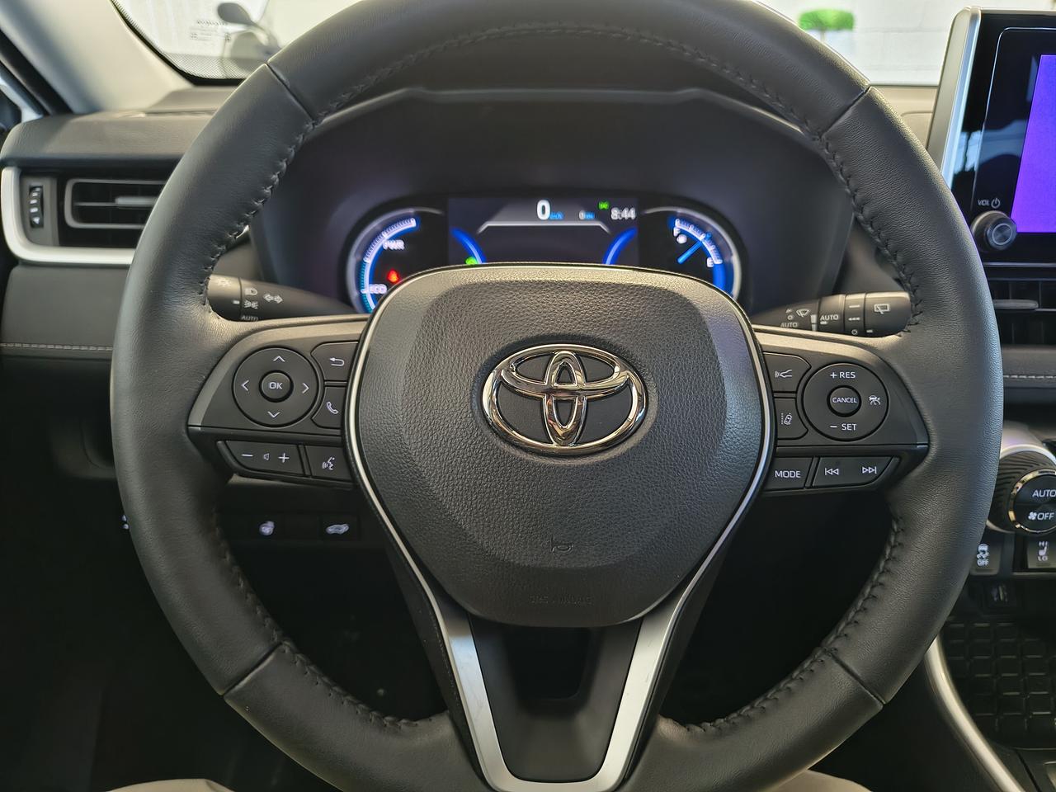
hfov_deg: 71.6
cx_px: 528
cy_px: 396
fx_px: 732
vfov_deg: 56.8
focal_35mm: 24
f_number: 1.8
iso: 831
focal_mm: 5.56
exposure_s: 1/60
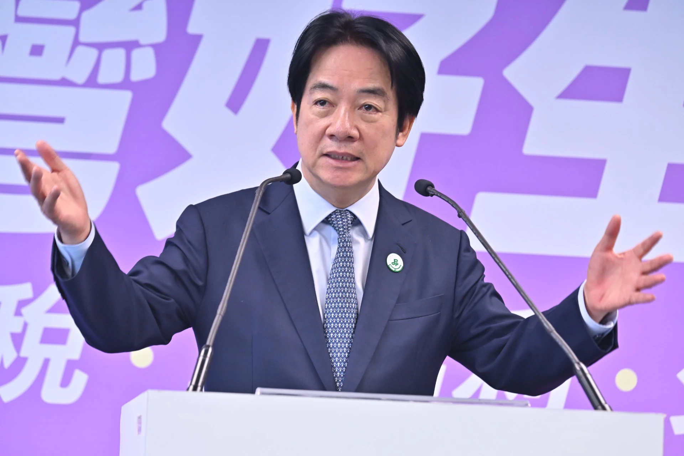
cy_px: 228
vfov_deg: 7.8
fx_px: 3325
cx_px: 342
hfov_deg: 11.7
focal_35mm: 175
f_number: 5.6
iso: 2000
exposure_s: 1/200
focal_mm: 175
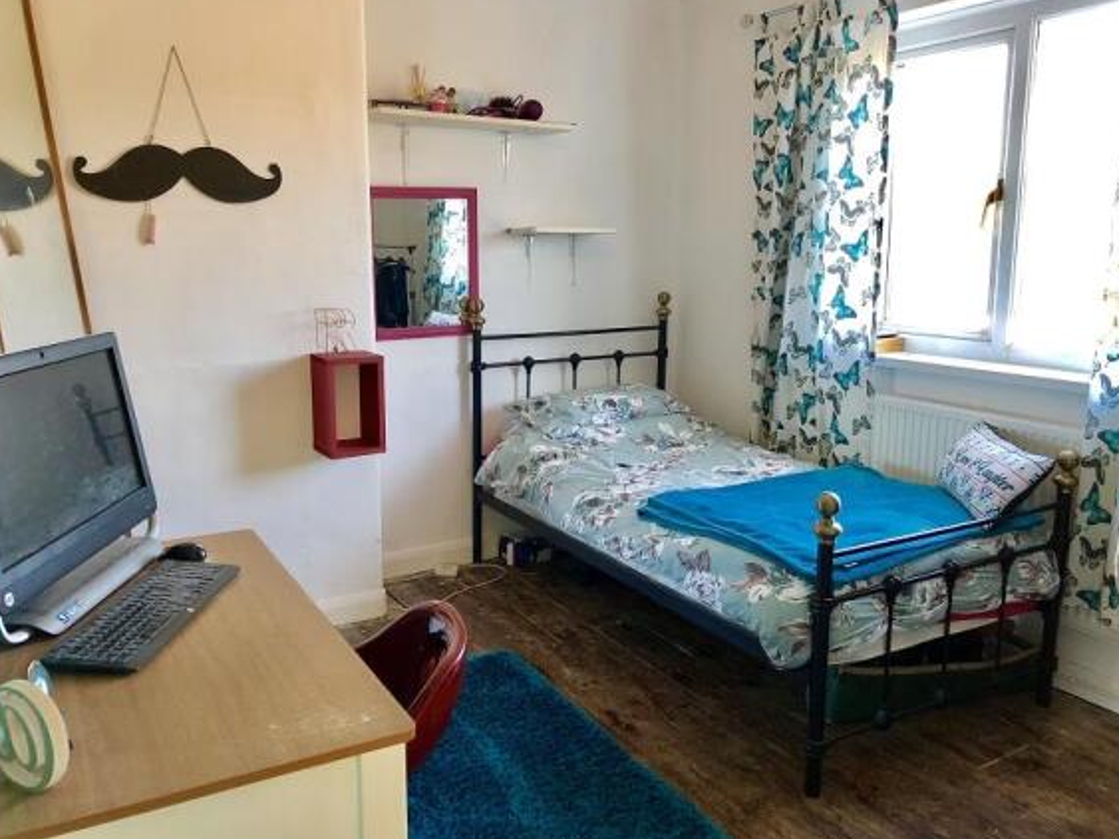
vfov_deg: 48.2
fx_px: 937
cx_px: 560
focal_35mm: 29
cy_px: 411
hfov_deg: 61.7
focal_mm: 3.99
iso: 40
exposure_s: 1/25
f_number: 1.8
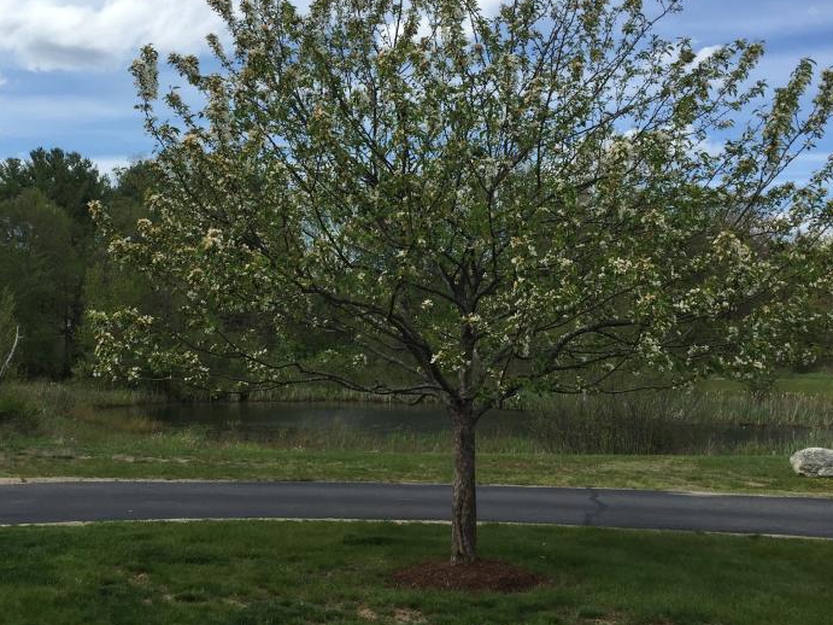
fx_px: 1035
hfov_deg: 43.7
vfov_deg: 33.6
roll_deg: -0.2
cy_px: 294
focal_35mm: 43
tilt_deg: +3.0
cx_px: 345
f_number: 2.2
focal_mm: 4.15
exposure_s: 1/2326
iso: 32
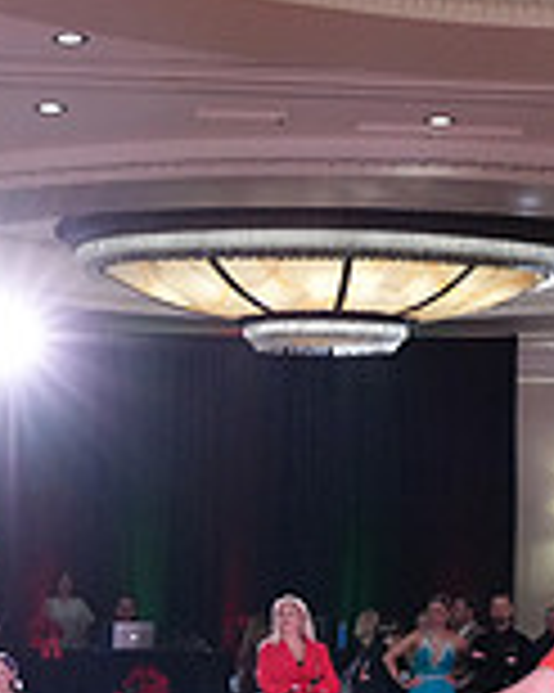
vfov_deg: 17.3
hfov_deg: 14.5
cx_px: 158
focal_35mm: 106
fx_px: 2175
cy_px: 826
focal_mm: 30
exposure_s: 1/320
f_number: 5
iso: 5000
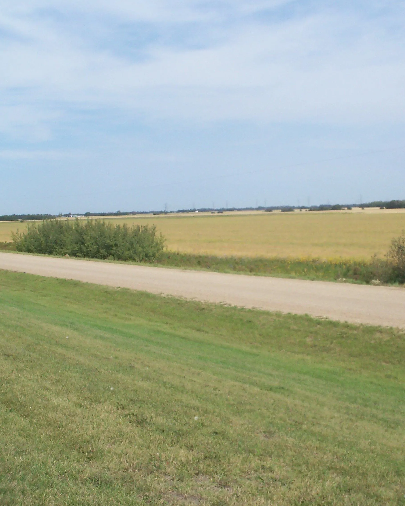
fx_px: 794
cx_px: 286
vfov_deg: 35.4
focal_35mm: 53
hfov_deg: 28.3
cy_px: 252
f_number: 5.6
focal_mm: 7.2
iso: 64
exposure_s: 1/400
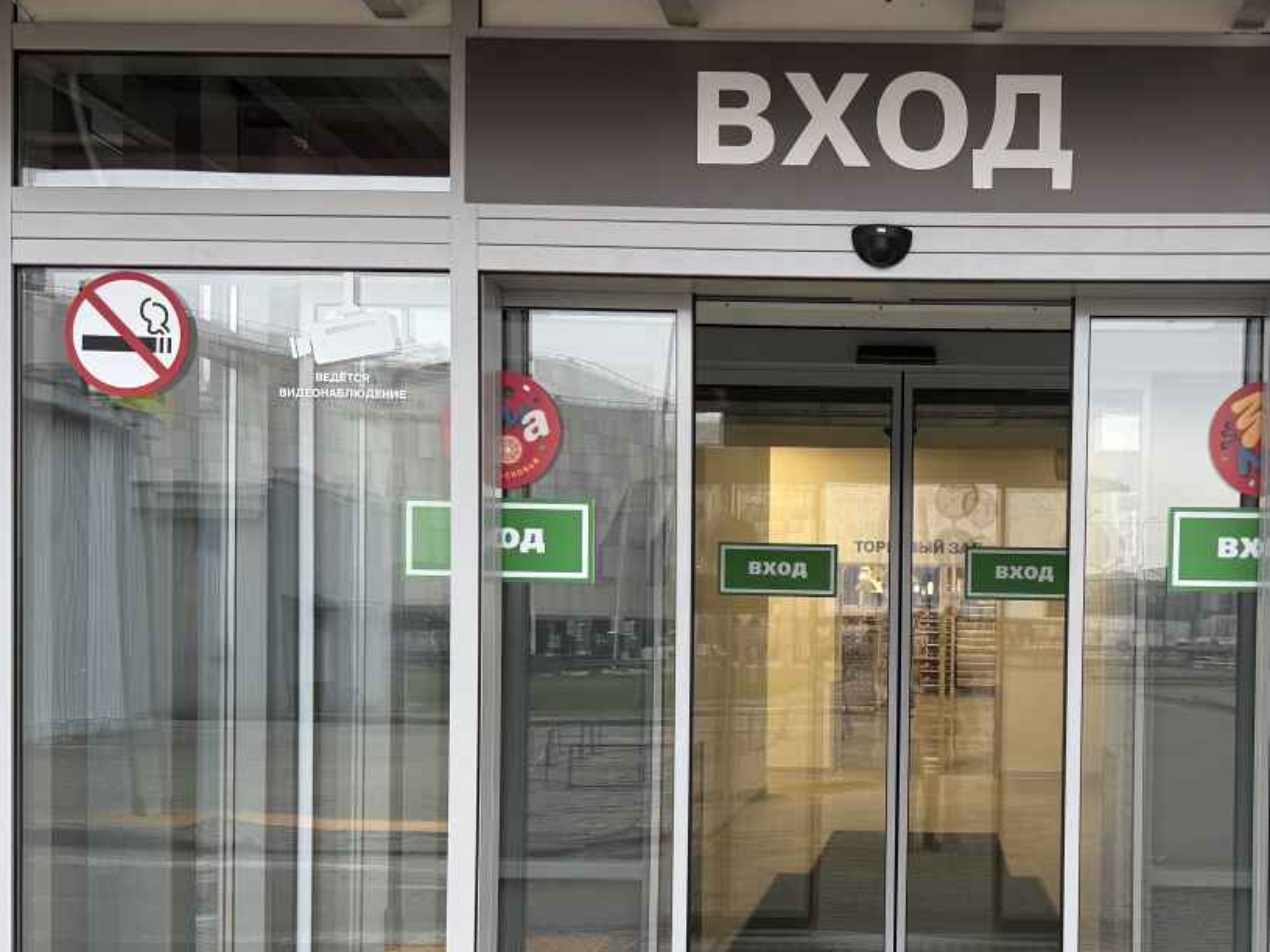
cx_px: 923
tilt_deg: +0.1
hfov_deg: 43.6
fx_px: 1541
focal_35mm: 42
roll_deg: -0.9
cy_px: 668
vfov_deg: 33.9
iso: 100
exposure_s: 1/121
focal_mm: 6.76
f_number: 1.78
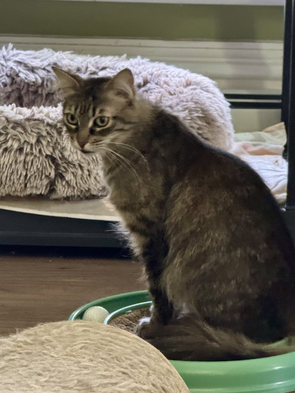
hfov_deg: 12.4
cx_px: 148
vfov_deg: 16.4
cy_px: 196
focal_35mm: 120
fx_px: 1363
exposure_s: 1/40
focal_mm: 15.66
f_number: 2.8
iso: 1250
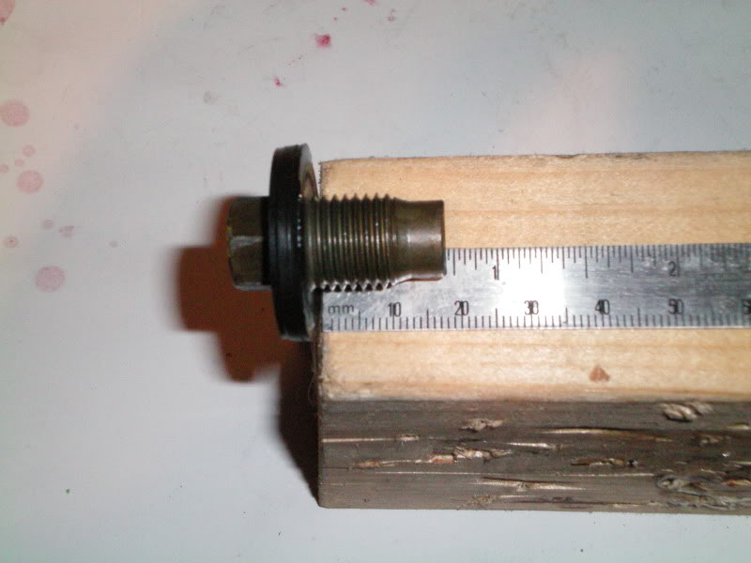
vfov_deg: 19.9
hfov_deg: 26.3
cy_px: 282
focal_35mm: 74
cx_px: 376
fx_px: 1605
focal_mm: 12.3
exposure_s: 1/80
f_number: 6.5
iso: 400
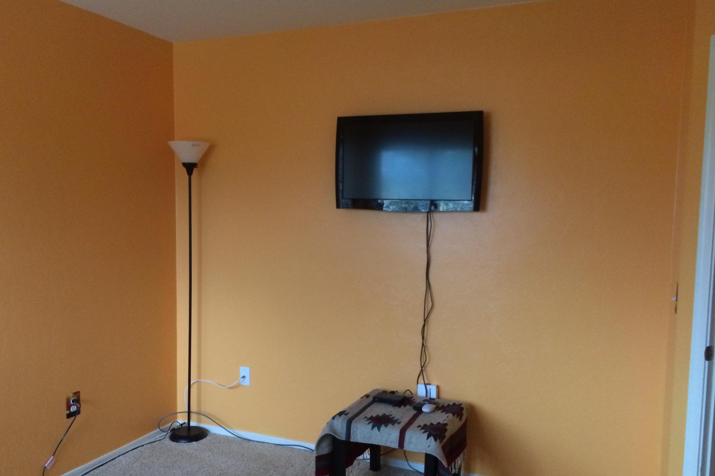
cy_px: 266
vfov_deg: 42.3
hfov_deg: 60.3
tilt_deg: -6.7
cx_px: 350
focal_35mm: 31
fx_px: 616
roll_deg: -0.8
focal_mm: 4.15
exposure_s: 1/30
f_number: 2.2
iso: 320
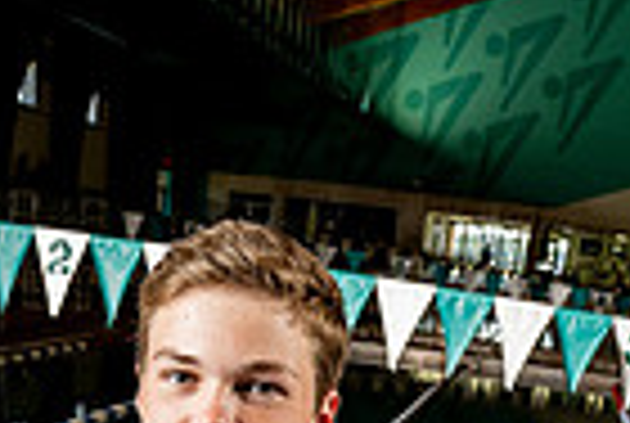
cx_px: 297
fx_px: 1350
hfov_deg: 26.3
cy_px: 972
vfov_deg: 13.6
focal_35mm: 77
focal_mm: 24
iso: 640
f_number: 5.6
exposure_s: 1/250
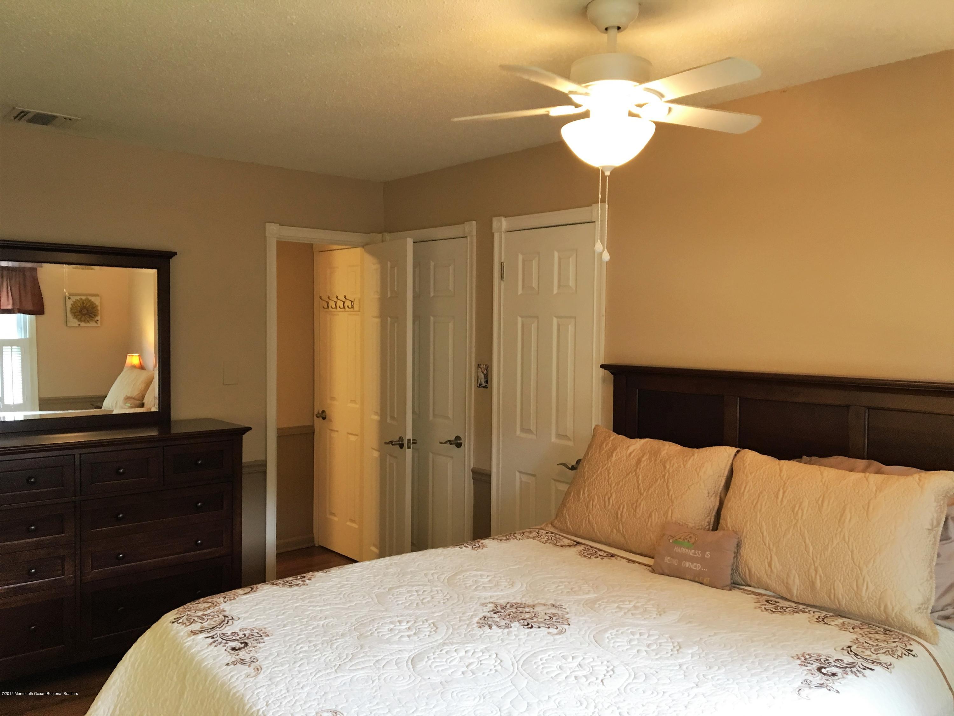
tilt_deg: +0.2
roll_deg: -0.6
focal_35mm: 29
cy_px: 358
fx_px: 799
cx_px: 477
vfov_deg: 48.2
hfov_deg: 61.7
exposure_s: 1/30
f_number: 2.2
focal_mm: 4.15
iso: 100
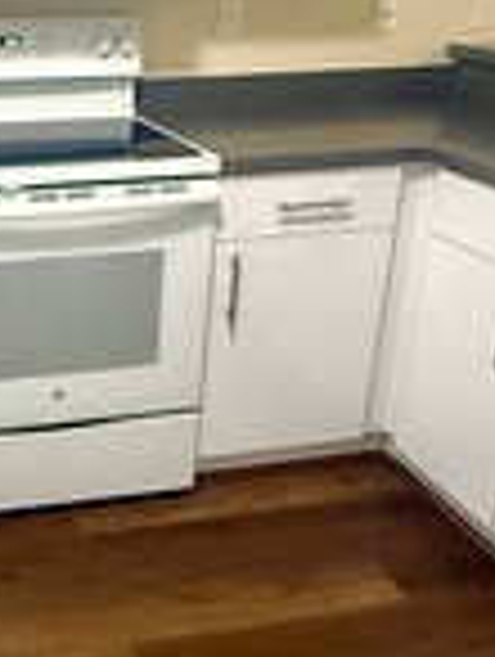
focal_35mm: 46
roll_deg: +1.1
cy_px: 274
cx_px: -18
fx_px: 875
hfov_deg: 29.2
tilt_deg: -20.2
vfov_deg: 41.1
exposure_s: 1/60
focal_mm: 2.22
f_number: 2.2
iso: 500
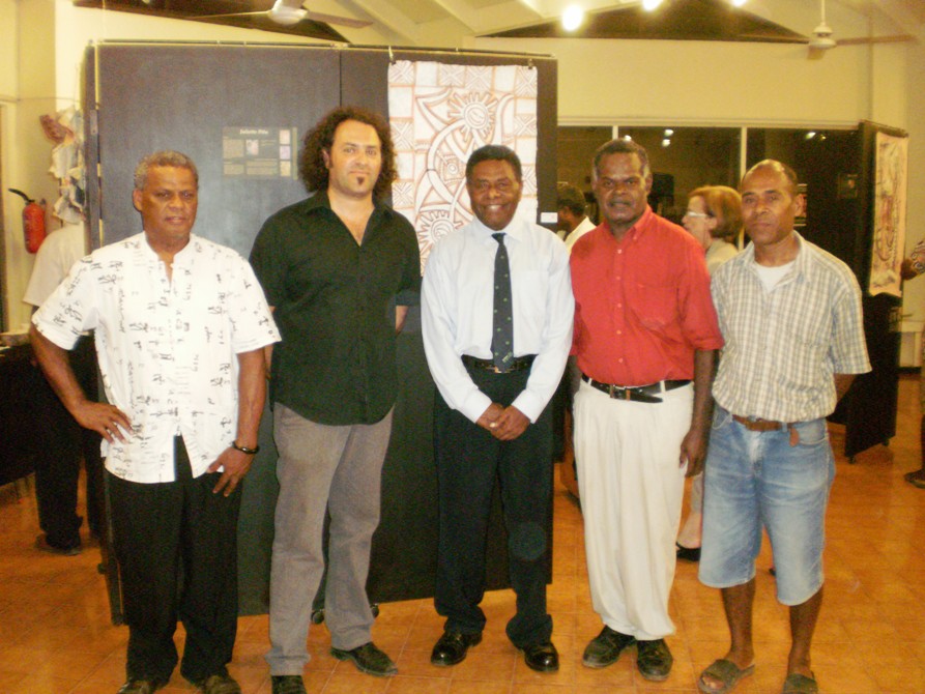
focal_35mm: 36
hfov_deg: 51.3
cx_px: 462
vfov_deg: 39.7
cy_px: 347
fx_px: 962
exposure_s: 1/30
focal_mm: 6.3
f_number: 3.1
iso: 640
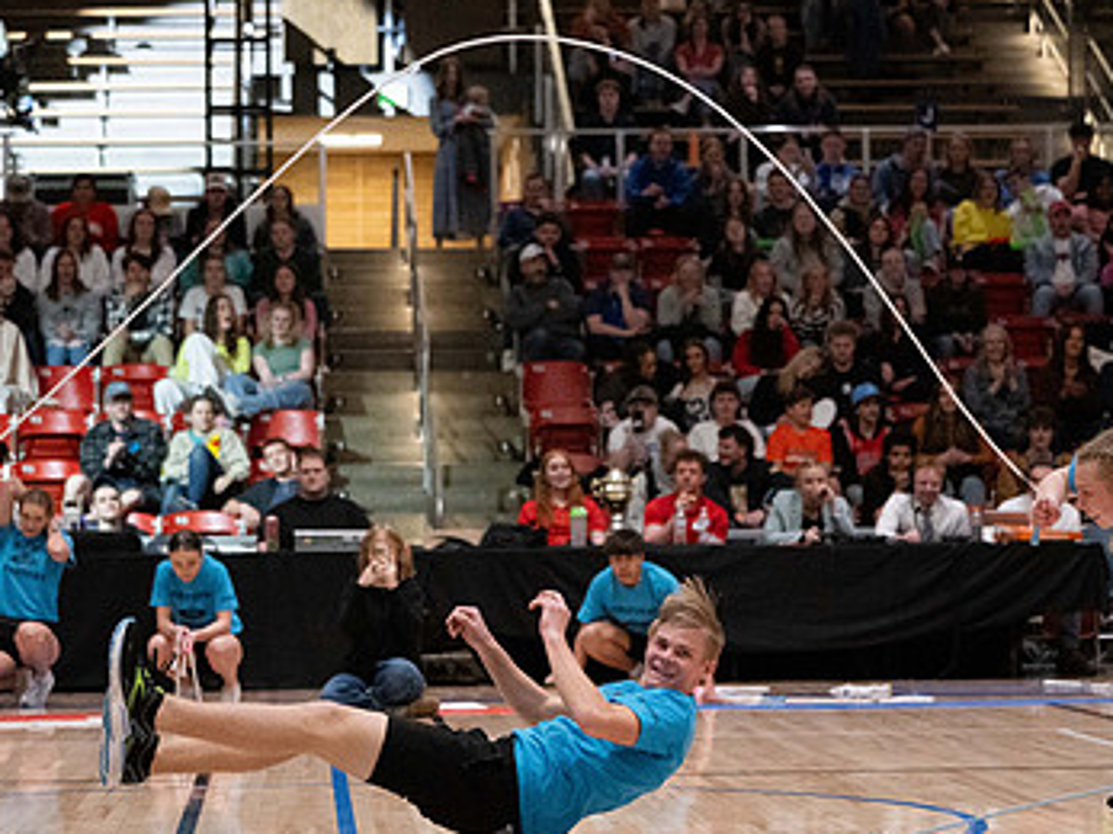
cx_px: 470
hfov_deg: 17.1
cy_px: 525
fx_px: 3696
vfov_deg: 12.9
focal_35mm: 115
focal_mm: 70
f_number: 2.8
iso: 8000
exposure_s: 1/1000
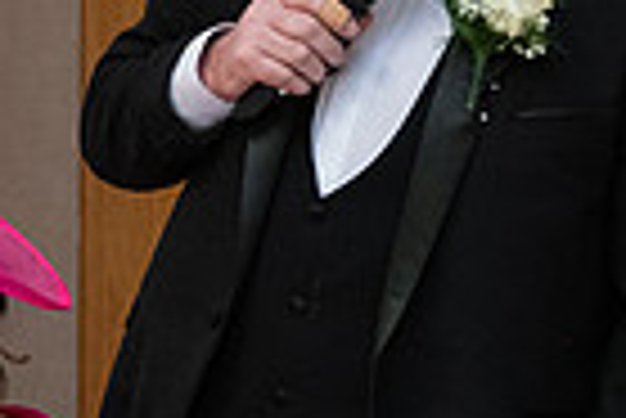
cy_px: 115
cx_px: -248
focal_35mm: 188
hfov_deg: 10.6
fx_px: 3272
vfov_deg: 7.3
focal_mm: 45
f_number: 3.5
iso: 1250
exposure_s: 1/160
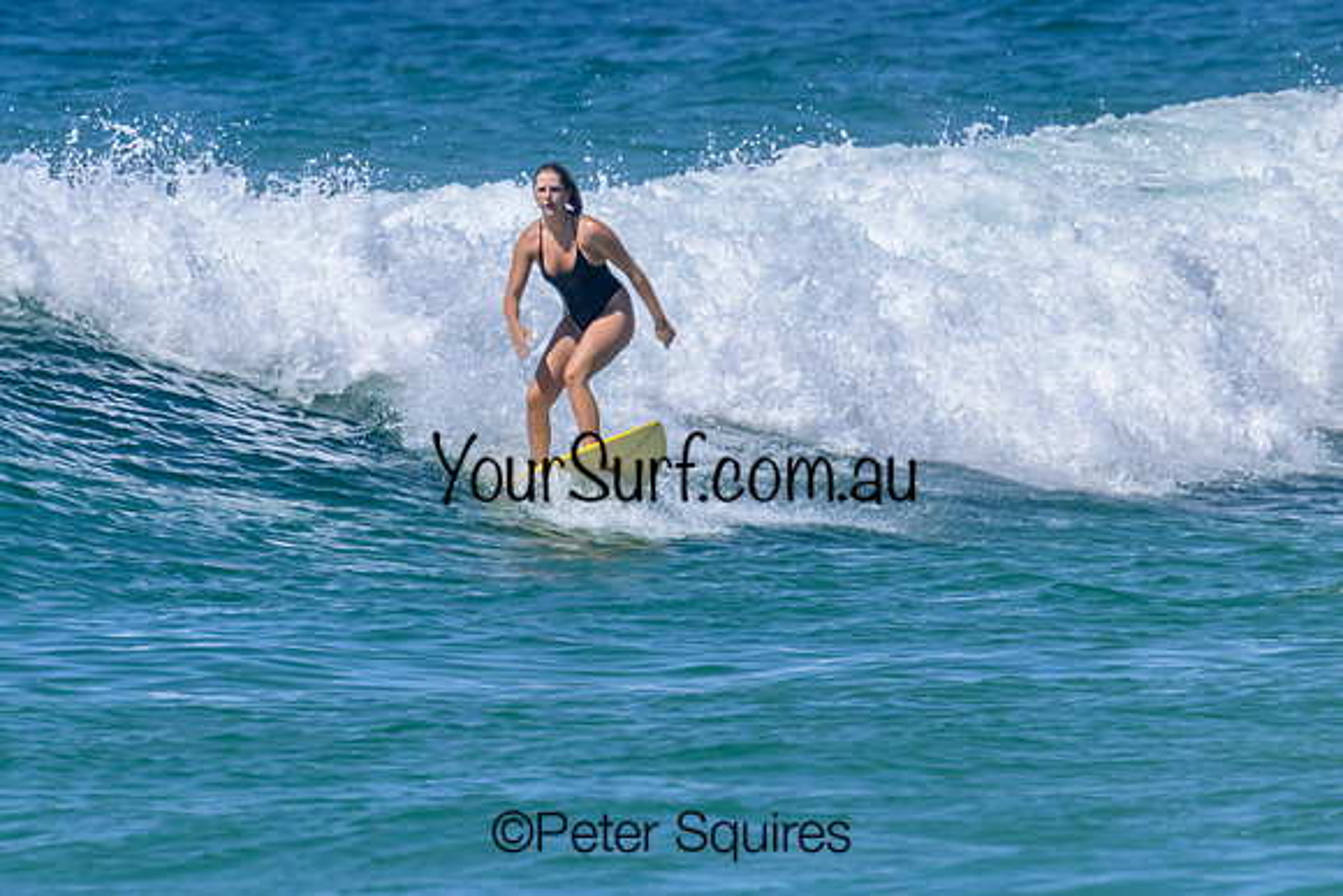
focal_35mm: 1087
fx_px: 40551
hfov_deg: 1.9
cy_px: 301
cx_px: 442
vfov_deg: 1.3
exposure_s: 1/2000
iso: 900
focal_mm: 800
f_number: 16
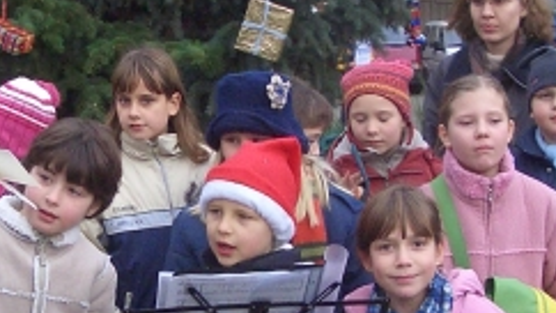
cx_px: 136
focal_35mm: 101
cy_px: 186
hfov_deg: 21.0
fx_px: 1489
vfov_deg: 12.0
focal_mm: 5.8
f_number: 2.6
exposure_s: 1/250
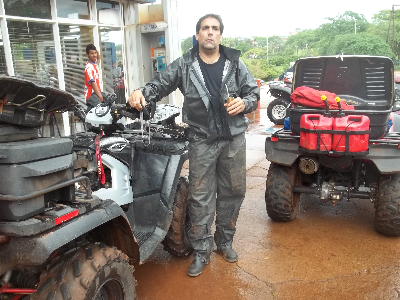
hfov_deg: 55.4
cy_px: 150
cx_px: 200
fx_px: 381
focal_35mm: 33
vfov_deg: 42.9
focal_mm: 5.9
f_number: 3.3
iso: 64
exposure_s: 1/80
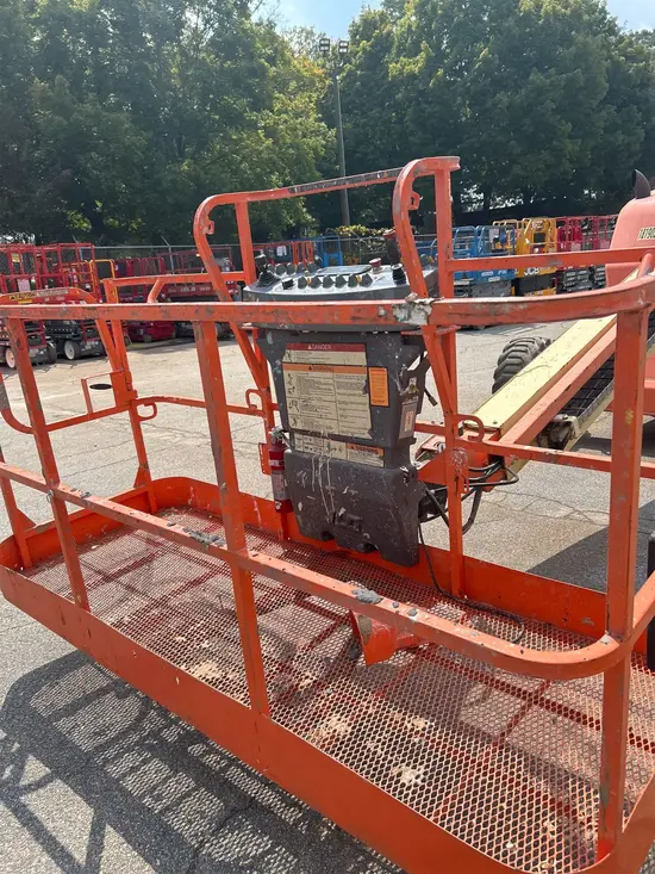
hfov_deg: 53.1
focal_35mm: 26
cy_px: 437
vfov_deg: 67.3
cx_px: 328
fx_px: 656
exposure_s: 1/3257
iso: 50
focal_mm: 5.7
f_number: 1.5
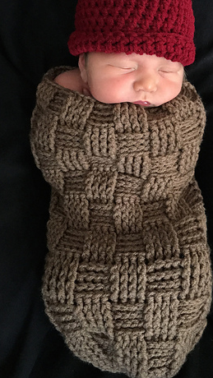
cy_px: 138
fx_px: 441
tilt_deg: -62.9
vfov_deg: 45.9
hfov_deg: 27.0
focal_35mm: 44
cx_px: 137
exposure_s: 1/15
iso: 320
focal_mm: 4.15
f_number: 2.2
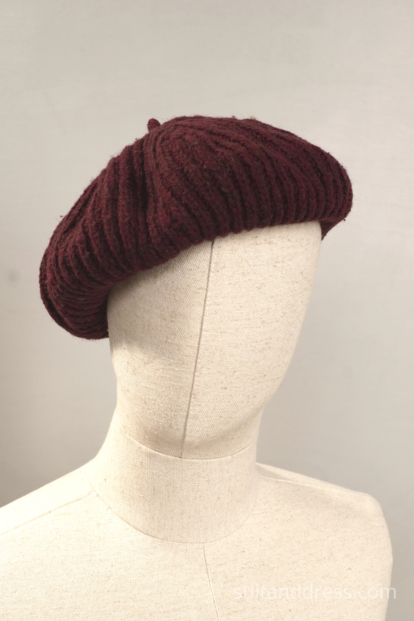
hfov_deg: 28.1
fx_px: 828
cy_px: 310
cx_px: 207
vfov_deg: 41.1
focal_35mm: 48
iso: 250
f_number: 8
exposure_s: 1/25
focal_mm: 32
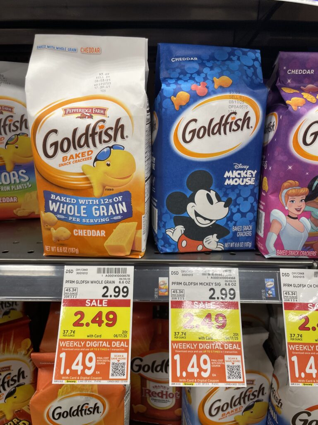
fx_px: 318
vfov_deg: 67.3
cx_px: 159
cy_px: 212
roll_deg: +0.6
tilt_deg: -16.6
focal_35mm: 26
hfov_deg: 53.1
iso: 125
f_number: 1.6
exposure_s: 1/105
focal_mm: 4.2
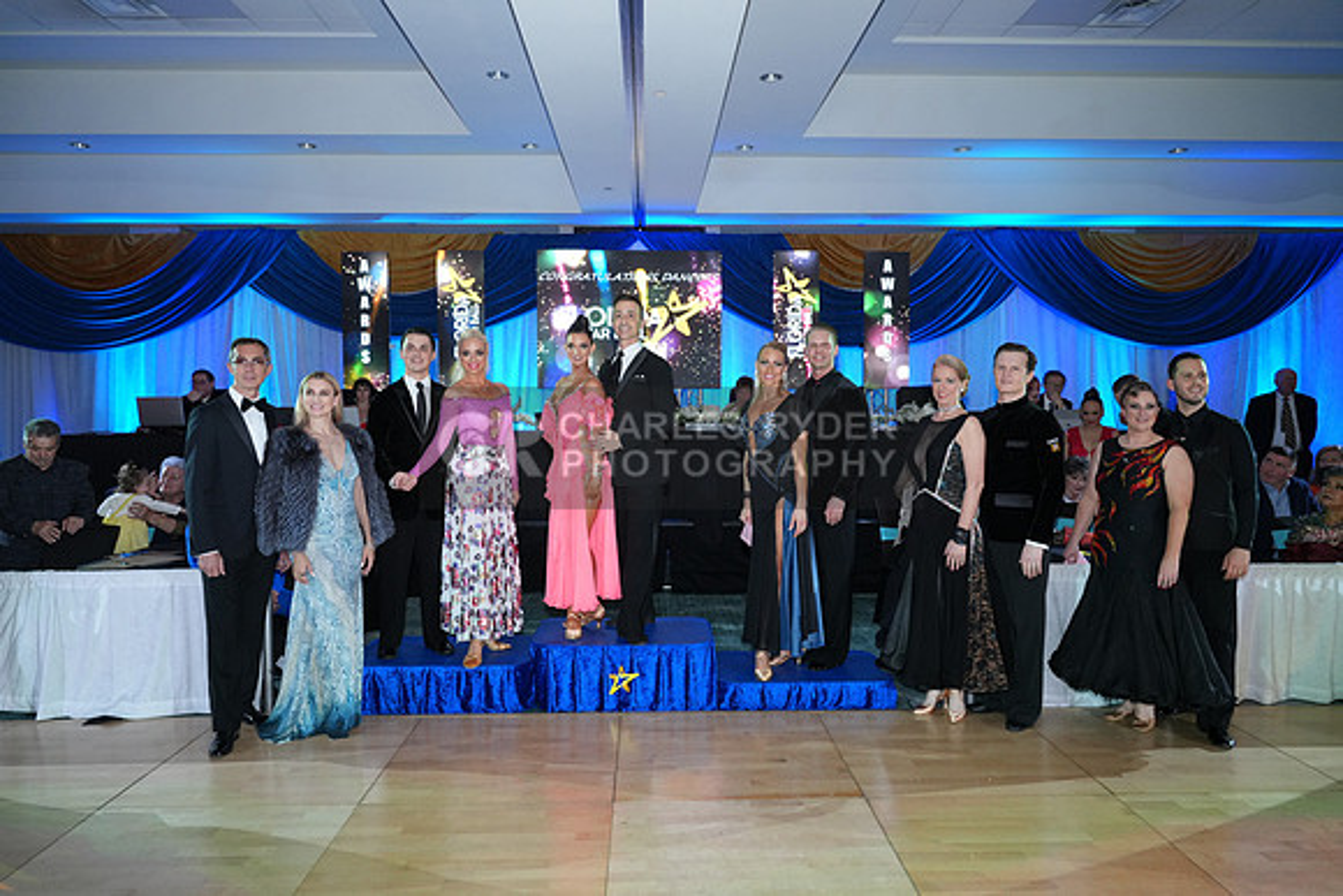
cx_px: 672
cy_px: 448
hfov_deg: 73.7
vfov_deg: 53.2
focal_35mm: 24
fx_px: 896
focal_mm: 24
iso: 2000
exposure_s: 1/200
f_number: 5
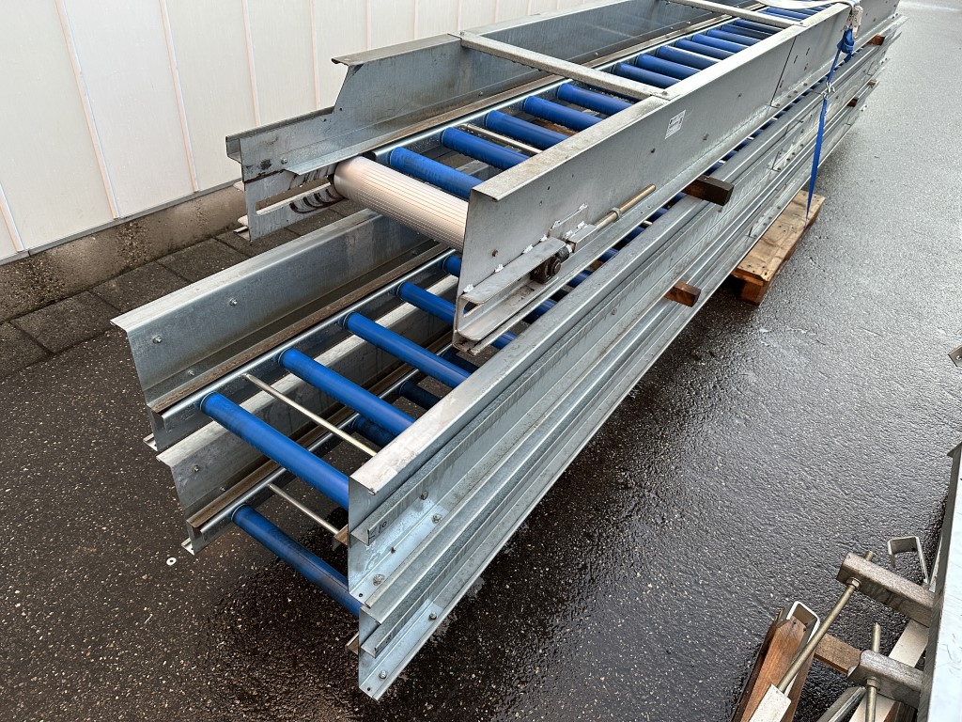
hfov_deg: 71.6
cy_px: 361
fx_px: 667
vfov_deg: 56.8
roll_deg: -6.2
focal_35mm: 24
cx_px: 481
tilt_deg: -37.4
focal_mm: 6.86
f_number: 1.78
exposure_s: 1/121
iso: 200
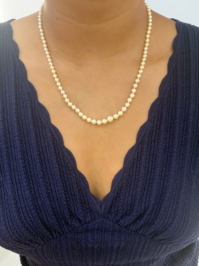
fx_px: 230
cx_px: 100
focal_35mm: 30
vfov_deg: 60.0
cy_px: 133
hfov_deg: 46.8
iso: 80
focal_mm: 2.71
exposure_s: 1/121
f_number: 1.9
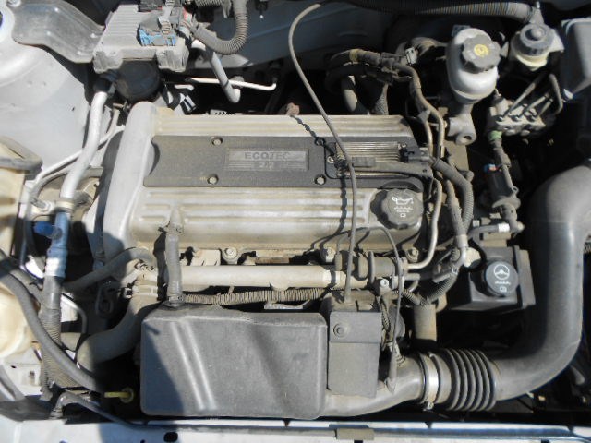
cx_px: 296
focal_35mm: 26
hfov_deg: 67.3
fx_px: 444
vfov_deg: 53.1
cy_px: 222
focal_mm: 4.6
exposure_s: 1/640
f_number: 3.2
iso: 80
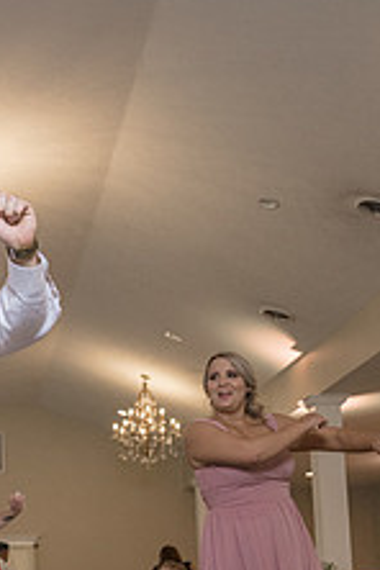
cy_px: 457
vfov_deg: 26.2
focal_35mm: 76
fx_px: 1203
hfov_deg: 16.9
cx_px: -118
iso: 2000
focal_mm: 28
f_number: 4
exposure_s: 1/250
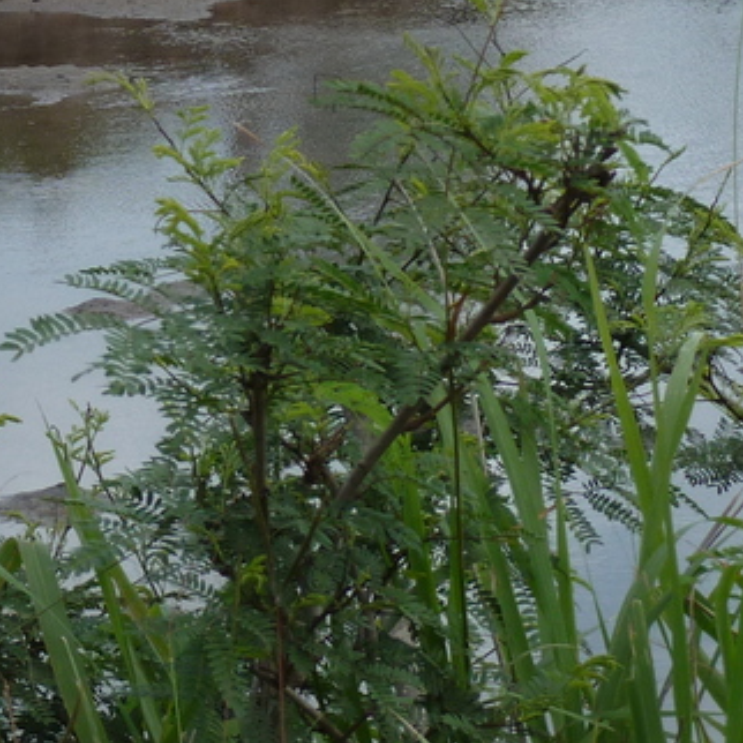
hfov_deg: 10.9
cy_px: -228
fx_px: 3837
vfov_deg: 10.8
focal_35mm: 158
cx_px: -85
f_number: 4
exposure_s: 1/400
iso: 80
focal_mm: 7.9
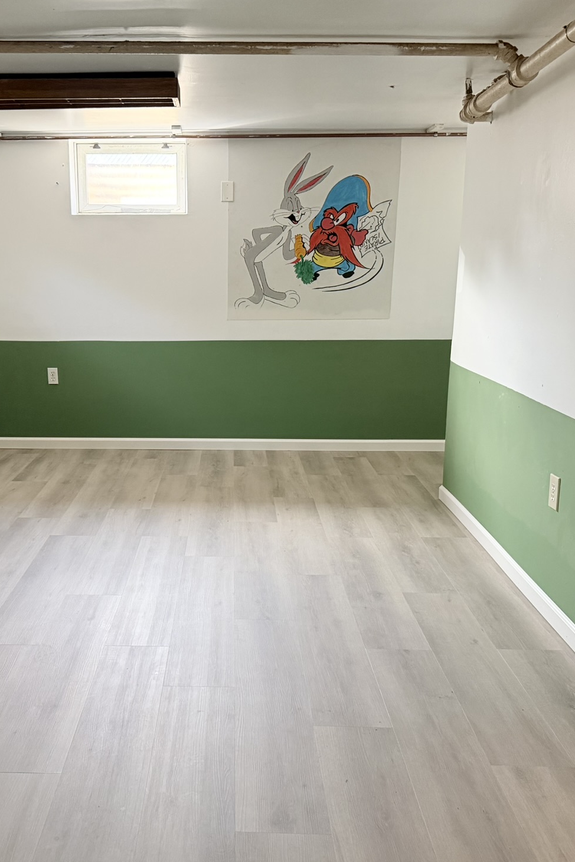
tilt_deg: -13.6
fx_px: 838
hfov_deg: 37.6
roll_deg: +0.4
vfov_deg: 54.4
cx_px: 207
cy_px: 441
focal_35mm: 35
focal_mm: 6.76
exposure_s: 1/60
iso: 400
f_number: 1.78
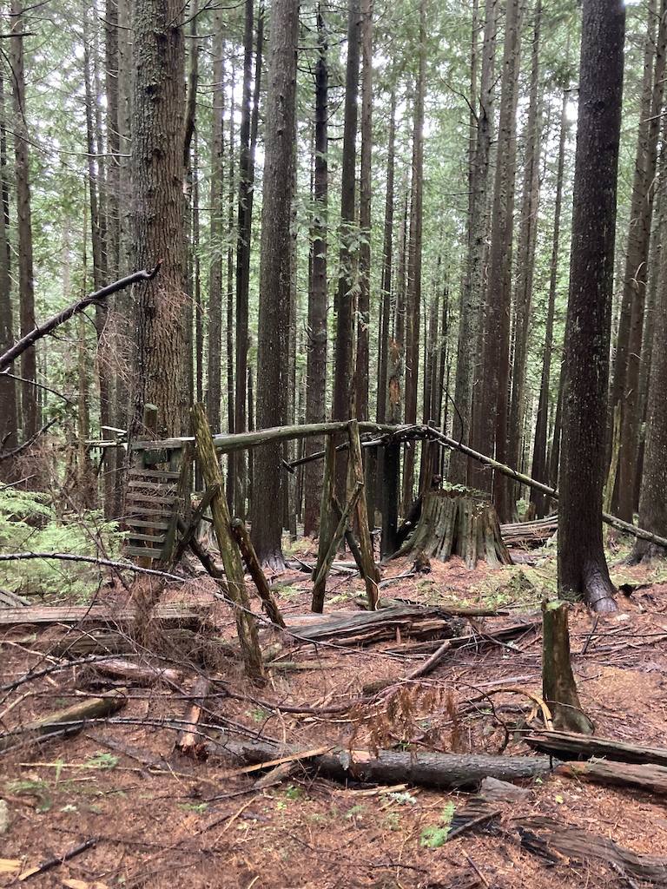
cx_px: 334
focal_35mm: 28
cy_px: 444
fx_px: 719
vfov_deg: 63.4
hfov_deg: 49.7
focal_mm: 3.99
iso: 500
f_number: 1.8
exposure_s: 1/30
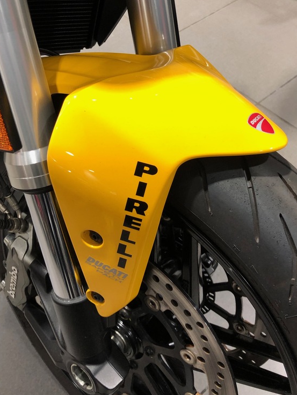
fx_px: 435
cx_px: 152
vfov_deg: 48.5
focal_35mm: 38
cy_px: 145
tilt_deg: -47.5
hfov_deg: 37.7
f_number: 1.8
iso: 40
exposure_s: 1/24
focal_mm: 3.99
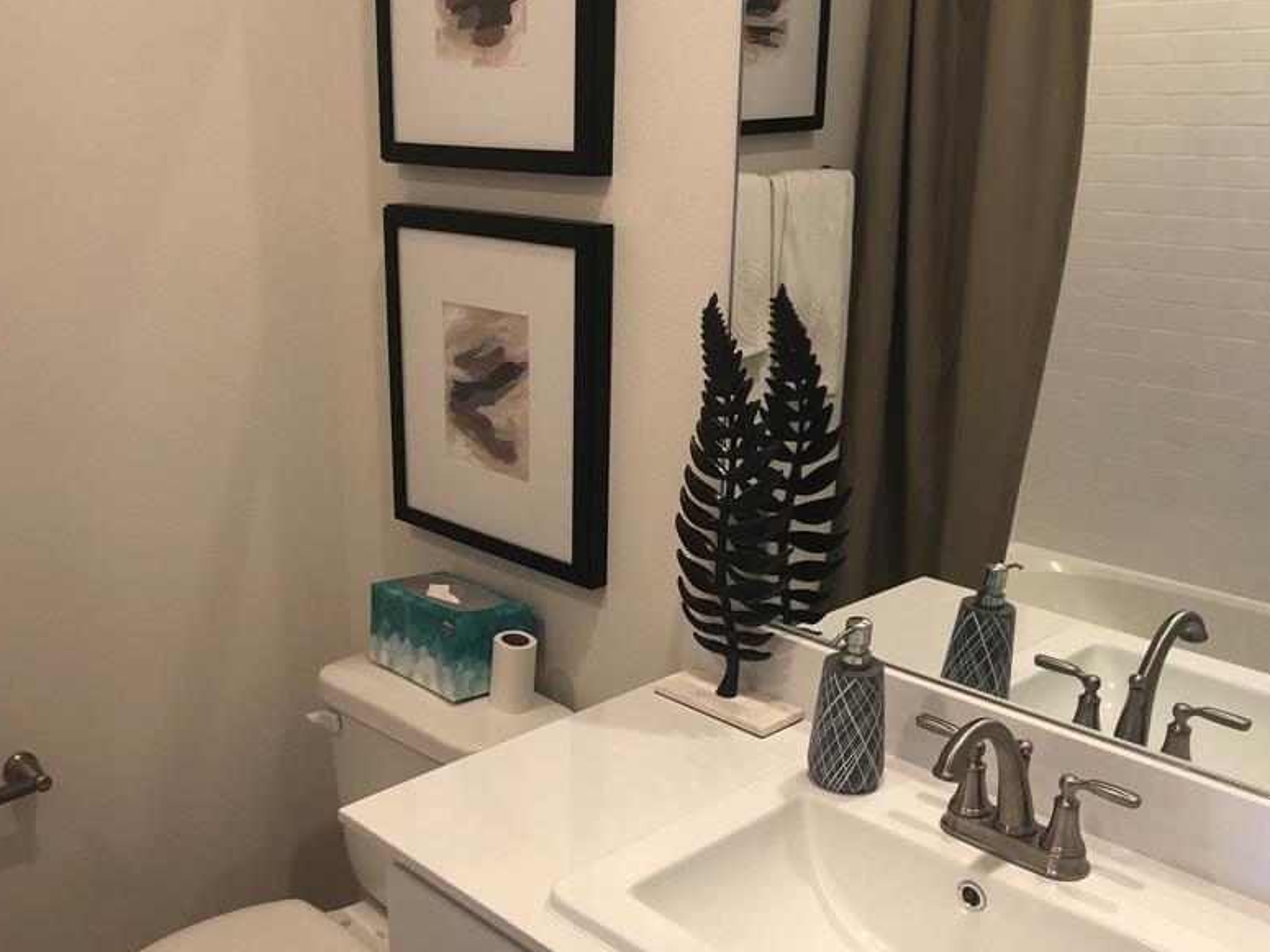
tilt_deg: -17.1
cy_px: 519
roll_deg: +1.3
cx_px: 560
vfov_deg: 38.6
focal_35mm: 37
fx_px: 1357
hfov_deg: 50.0
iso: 32
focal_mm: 4
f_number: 1.8
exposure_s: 1/24
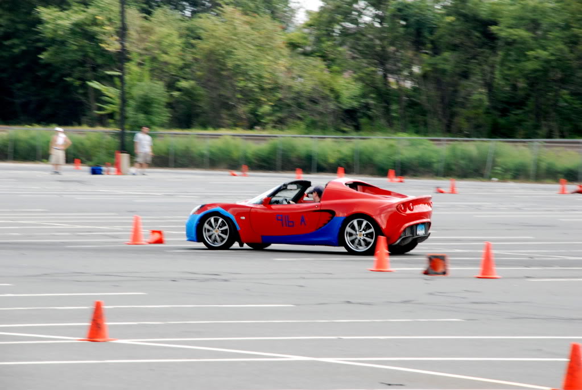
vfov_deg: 6.8
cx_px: 291
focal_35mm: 202
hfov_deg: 10.1
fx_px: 3278
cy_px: 195
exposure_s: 1/200
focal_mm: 135
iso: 640
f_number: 11
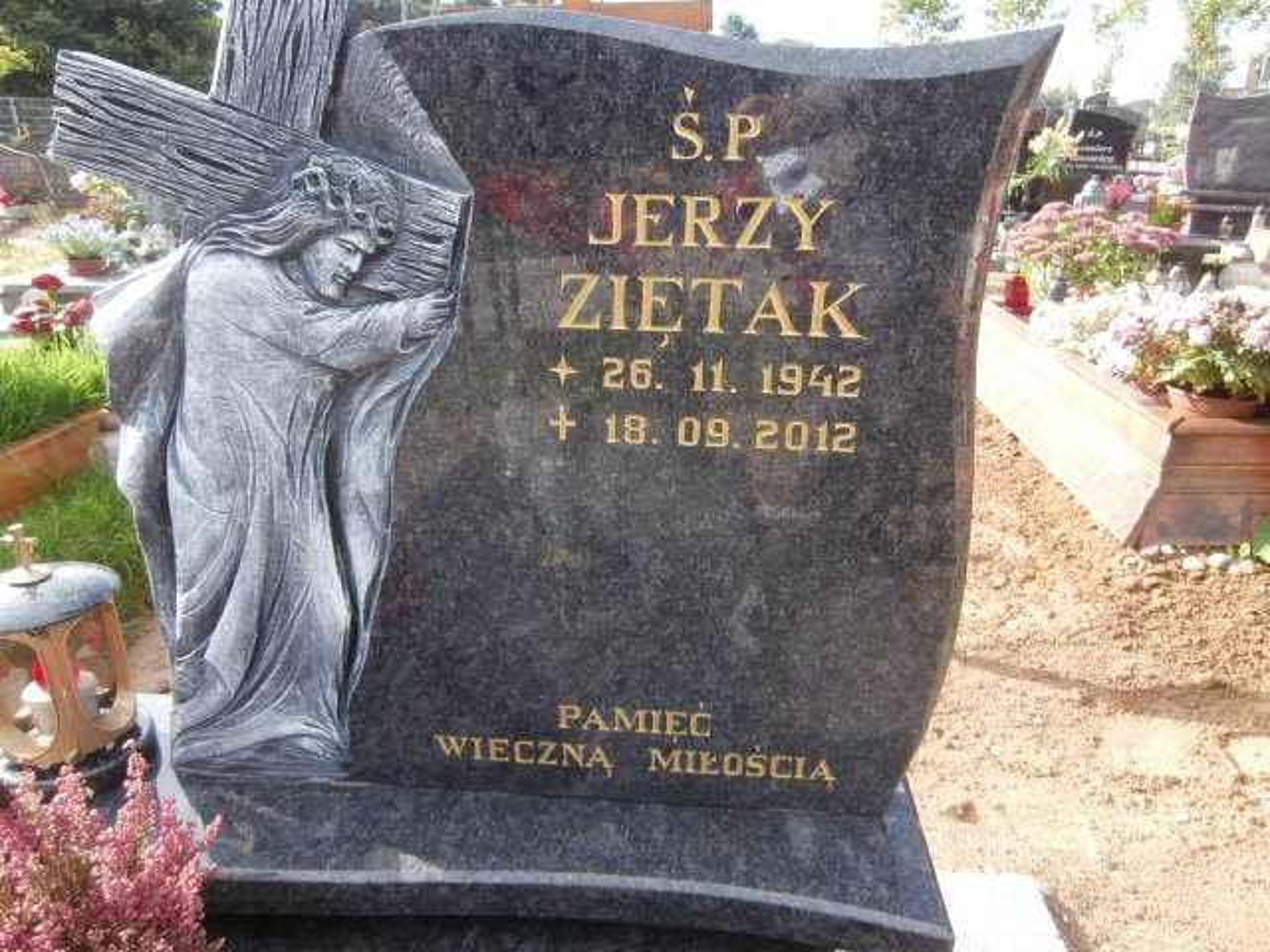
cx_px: 635
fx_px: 881
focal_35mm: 24
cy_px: 476
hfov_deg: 71.6
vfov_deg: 56.8
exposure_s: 1/200
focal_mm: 4.2
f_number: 3
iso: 100
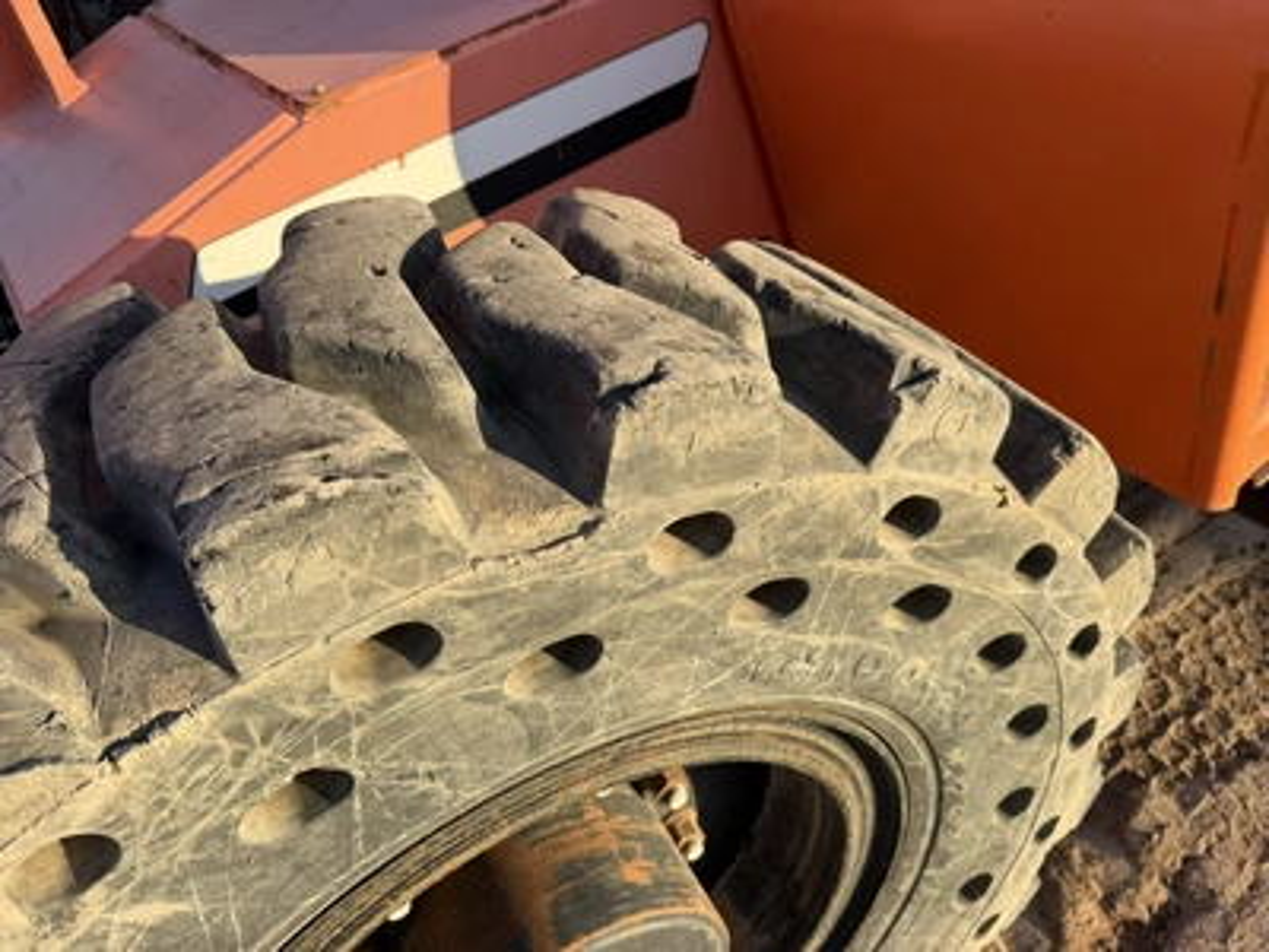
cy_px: 476
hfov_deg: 71.6
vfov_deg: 56.8
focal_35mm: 24
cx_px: 634
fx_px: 880
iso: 80
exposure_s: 1/1437
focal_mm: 6.76
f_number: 1.78
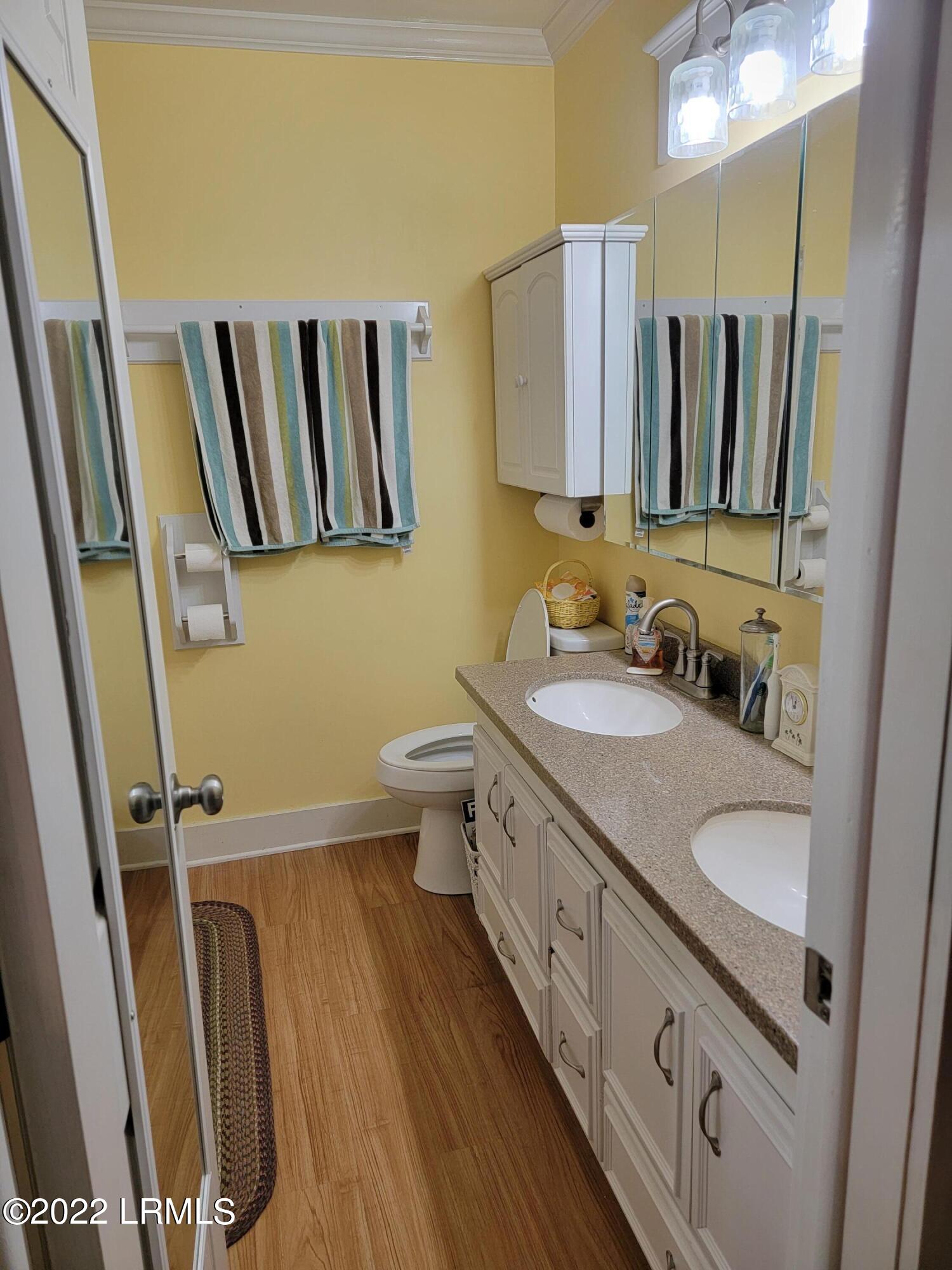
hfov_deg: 56.8
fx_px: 880
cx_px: 476
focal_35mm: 24
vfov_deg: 71.6
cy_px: 635
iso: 160
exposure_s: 1/120
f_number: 1.8
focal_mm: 6.7
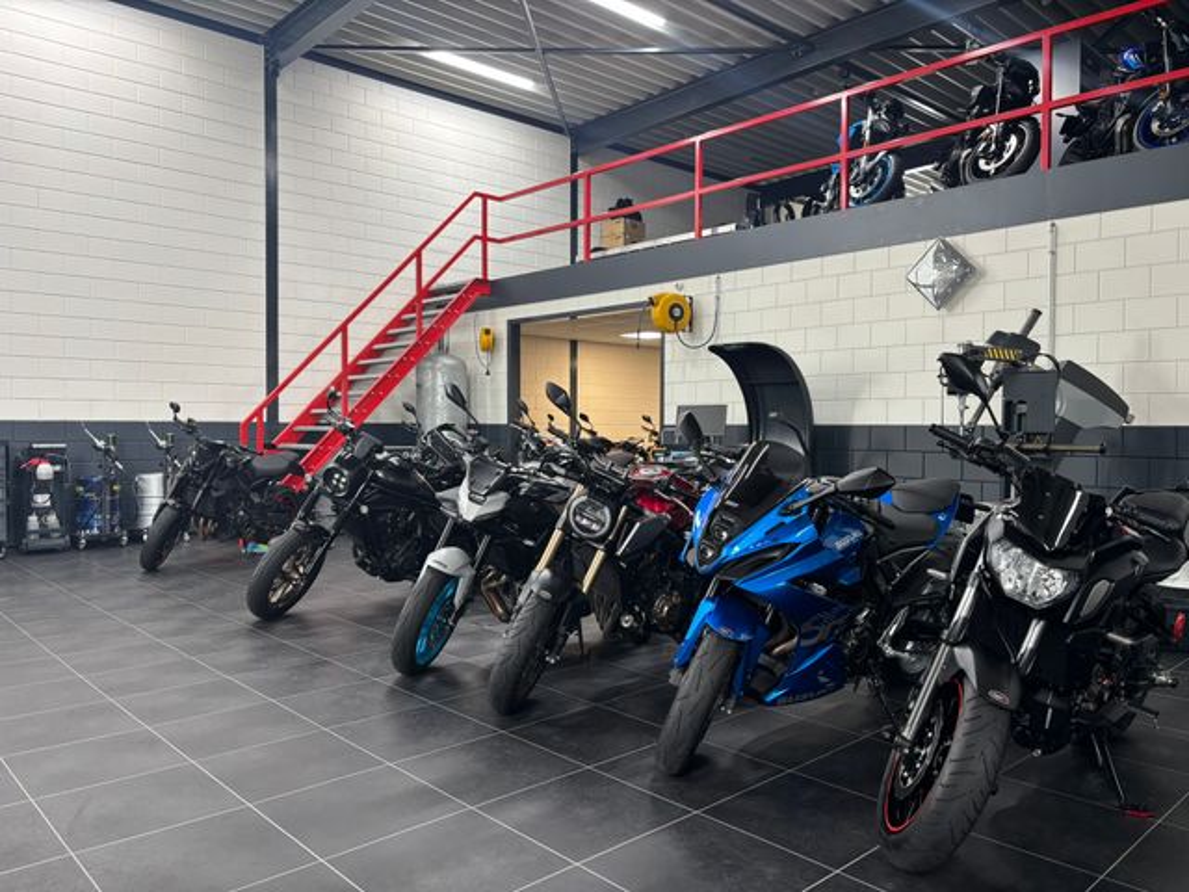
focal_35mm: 26
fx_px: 893
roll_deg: -0.3
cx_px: 594
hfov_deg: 67.3
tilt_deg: -2.0
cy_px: 446
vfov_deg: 53.1
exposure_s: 1/50
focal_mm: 5.96
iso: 80
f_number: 1.6
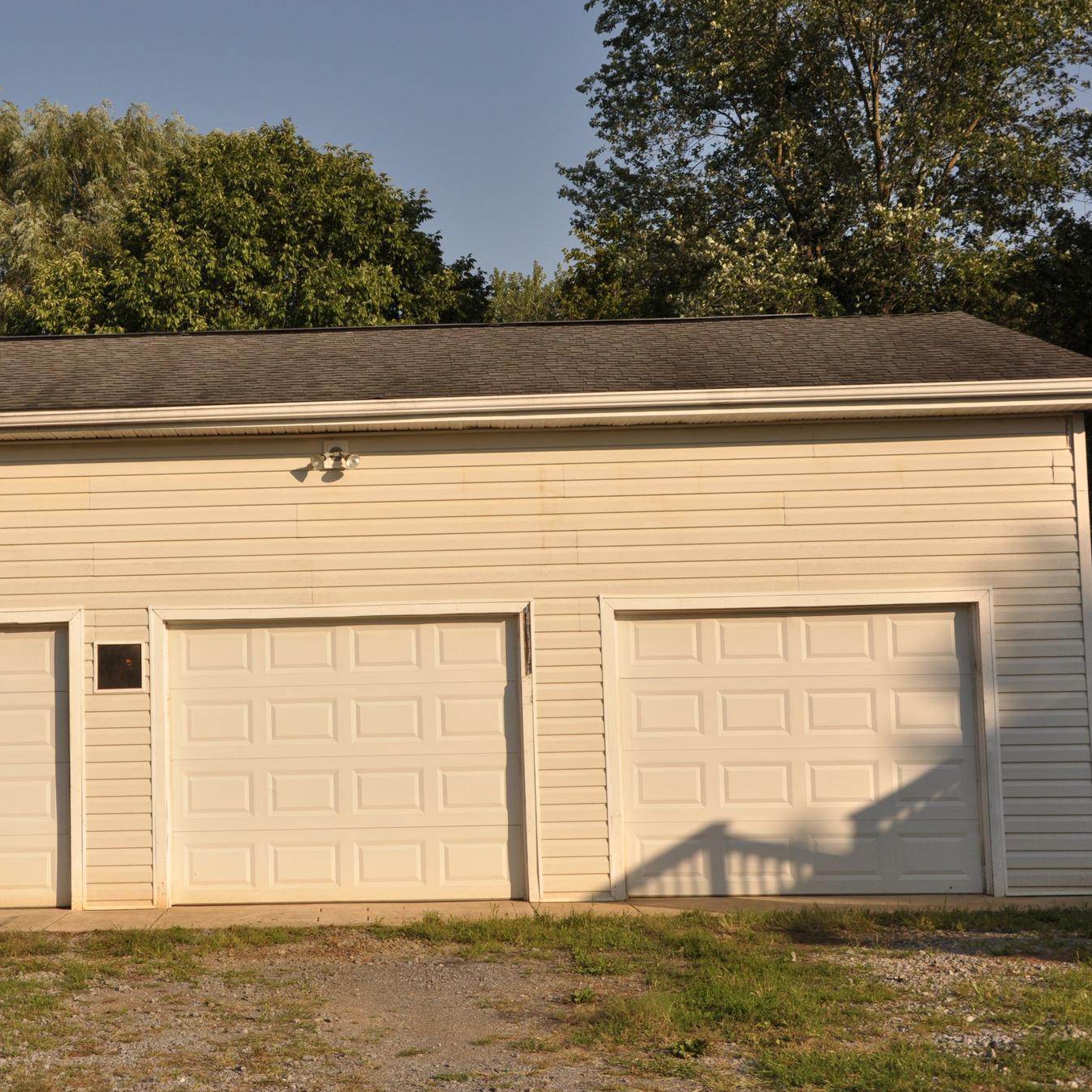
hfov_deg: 33.6
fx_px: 1785
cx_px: 325
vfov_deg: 34.0
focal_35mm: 50
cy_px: 547
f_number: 7.1
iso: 250
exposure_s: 1/1250
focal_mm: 26
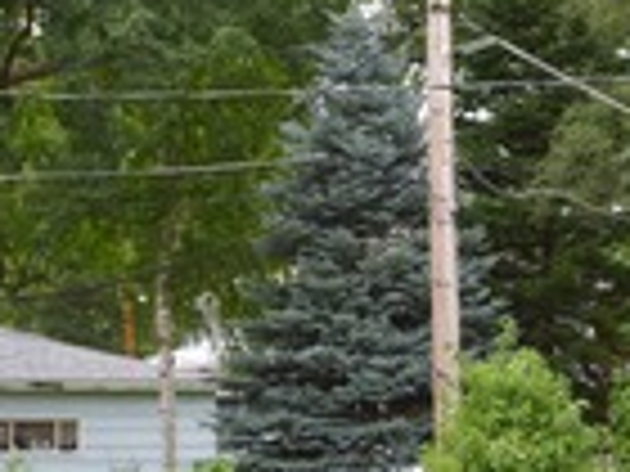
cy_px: 371
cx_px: 252
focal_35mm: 138
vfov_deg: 10.7
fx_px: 2515
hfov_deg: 14.3
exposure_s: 1/200
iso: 100
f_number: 7.1
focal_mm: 21
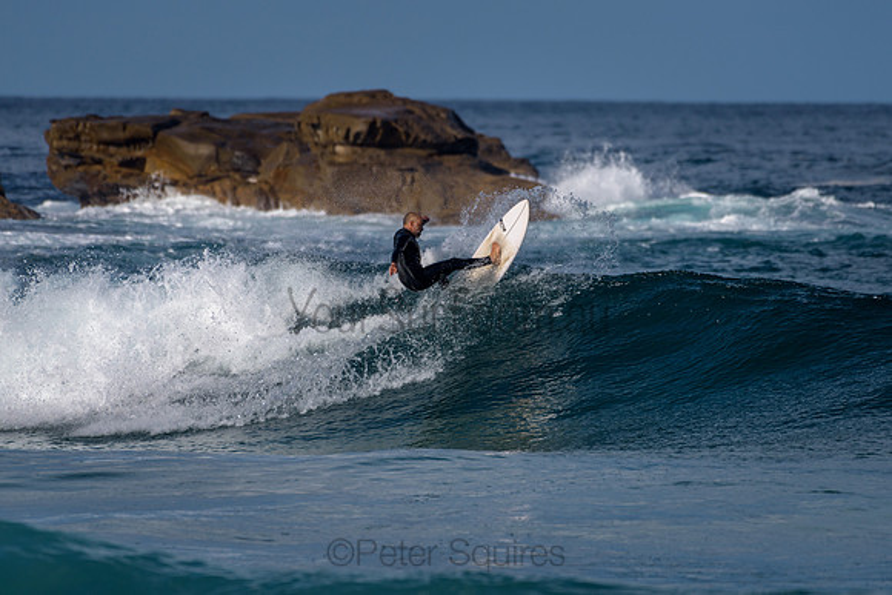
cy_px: 298
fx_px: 15174
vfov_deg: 2.2
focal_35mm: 612
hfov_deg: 3.4
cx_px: 446
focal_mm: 500
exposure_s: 1/2000
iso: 110
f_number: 5.6
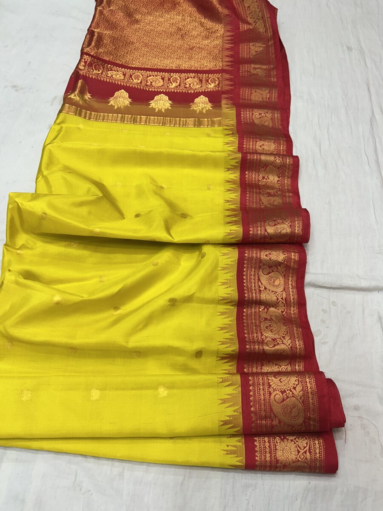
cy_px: 256
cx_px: 192
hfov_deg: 53.1
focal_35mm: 26
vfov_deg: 67.3
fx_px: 384
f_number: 1.5
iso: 50
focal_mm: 5.7
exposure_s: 1/100
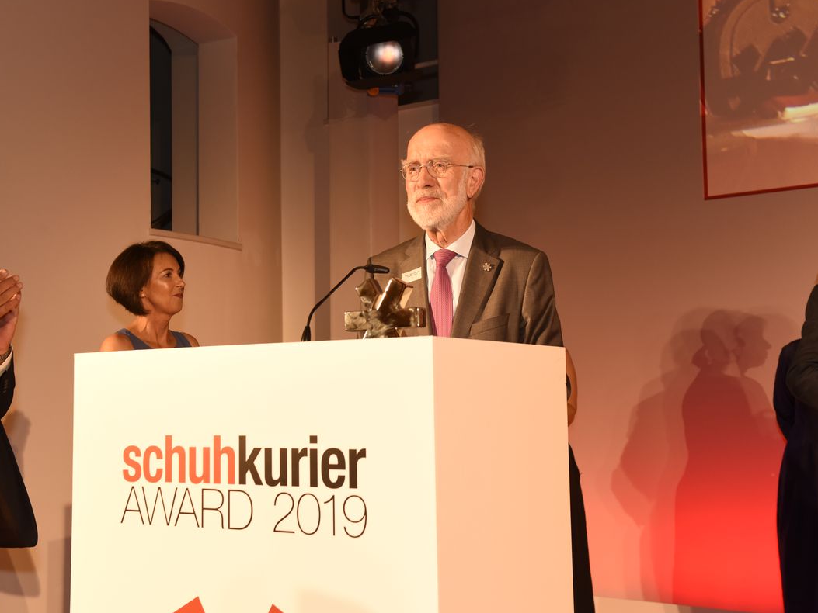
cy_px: 303
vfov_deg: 31.5
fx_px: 1087
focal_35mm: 46
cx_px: 372
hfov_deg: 41.2
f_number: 4.5
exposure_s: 1/100
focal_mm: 42
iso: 1000
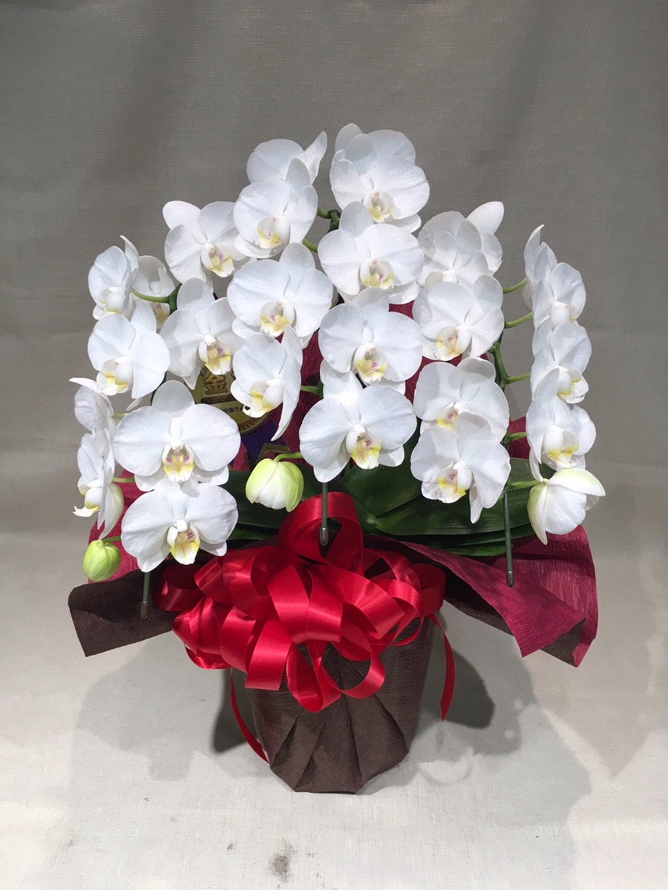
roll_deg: -0.9
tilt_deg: -20.7
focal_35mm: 29
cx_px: 334
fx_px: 746
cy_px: 445
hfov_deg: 48.2
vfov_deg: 61.7
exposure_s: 1/40
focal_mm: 4.15
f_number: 2.2
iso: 32
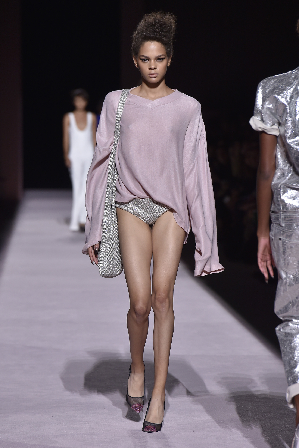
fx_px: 2494
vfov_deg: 10.3
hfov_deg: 6.9
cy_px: 224
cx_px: 150
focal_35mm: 200
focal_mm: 200
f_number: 6.3
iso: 1250
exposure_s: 1/640
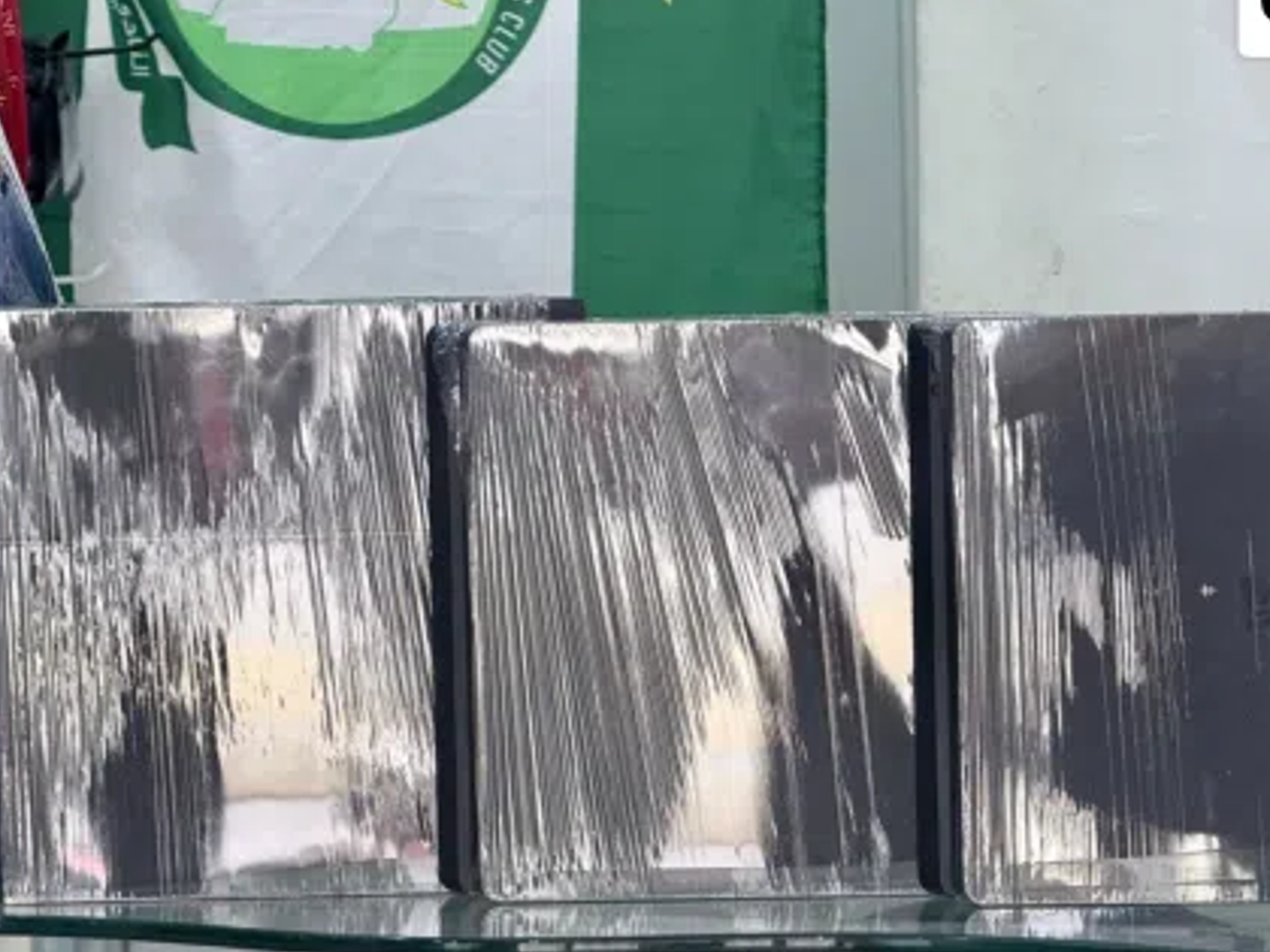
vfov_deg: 8.1
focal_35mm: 183
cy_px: 493
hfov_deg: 10.8
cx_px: 783
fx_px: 6714
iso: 125
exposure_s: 1/100
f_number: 2.8
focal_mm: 15.66
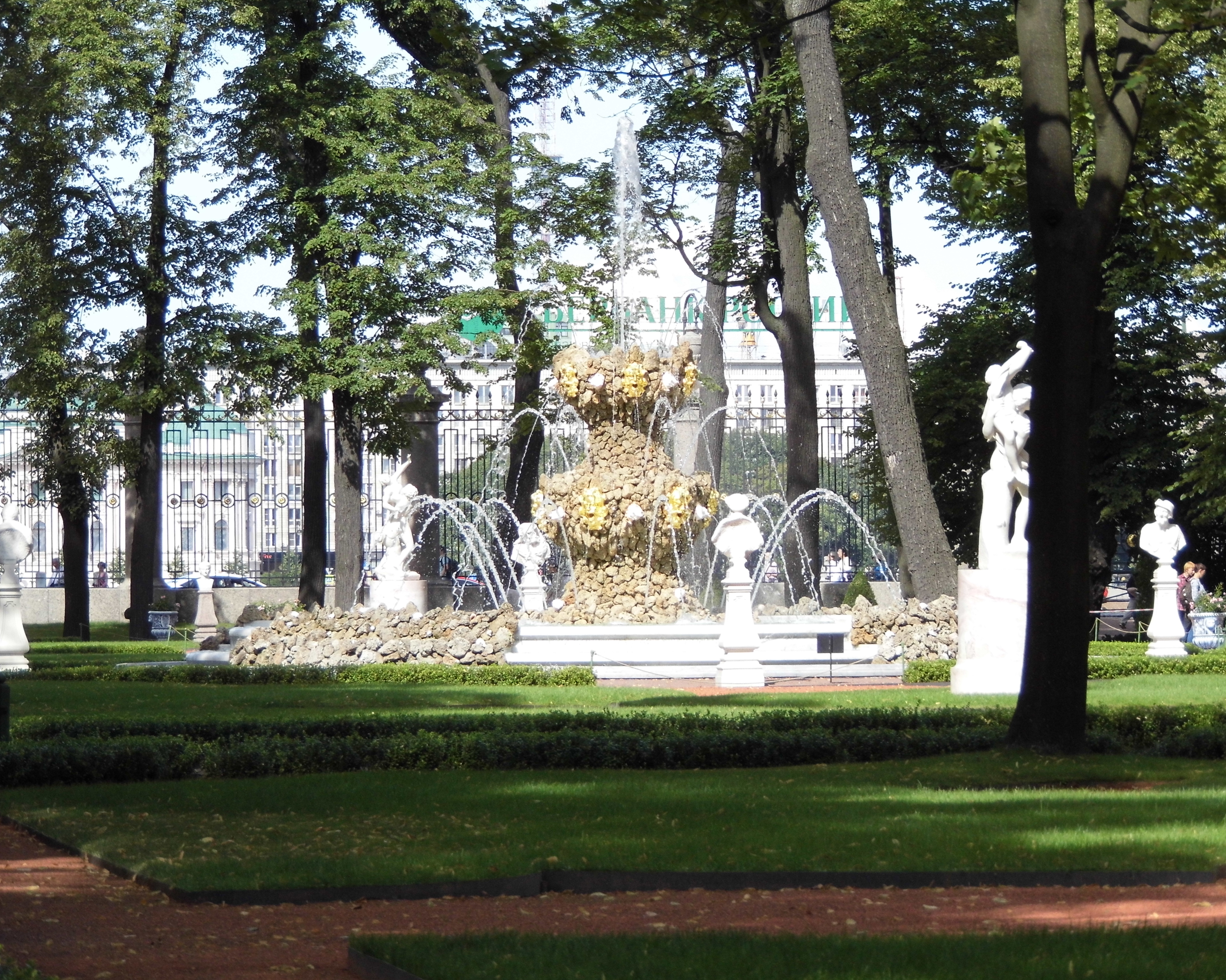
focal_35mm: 212
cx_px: 614
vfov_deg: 7.3
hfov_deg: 9.1
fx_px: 7692
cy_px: 490
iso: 100
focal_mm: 36.4
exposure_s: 1/400
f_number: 4.1
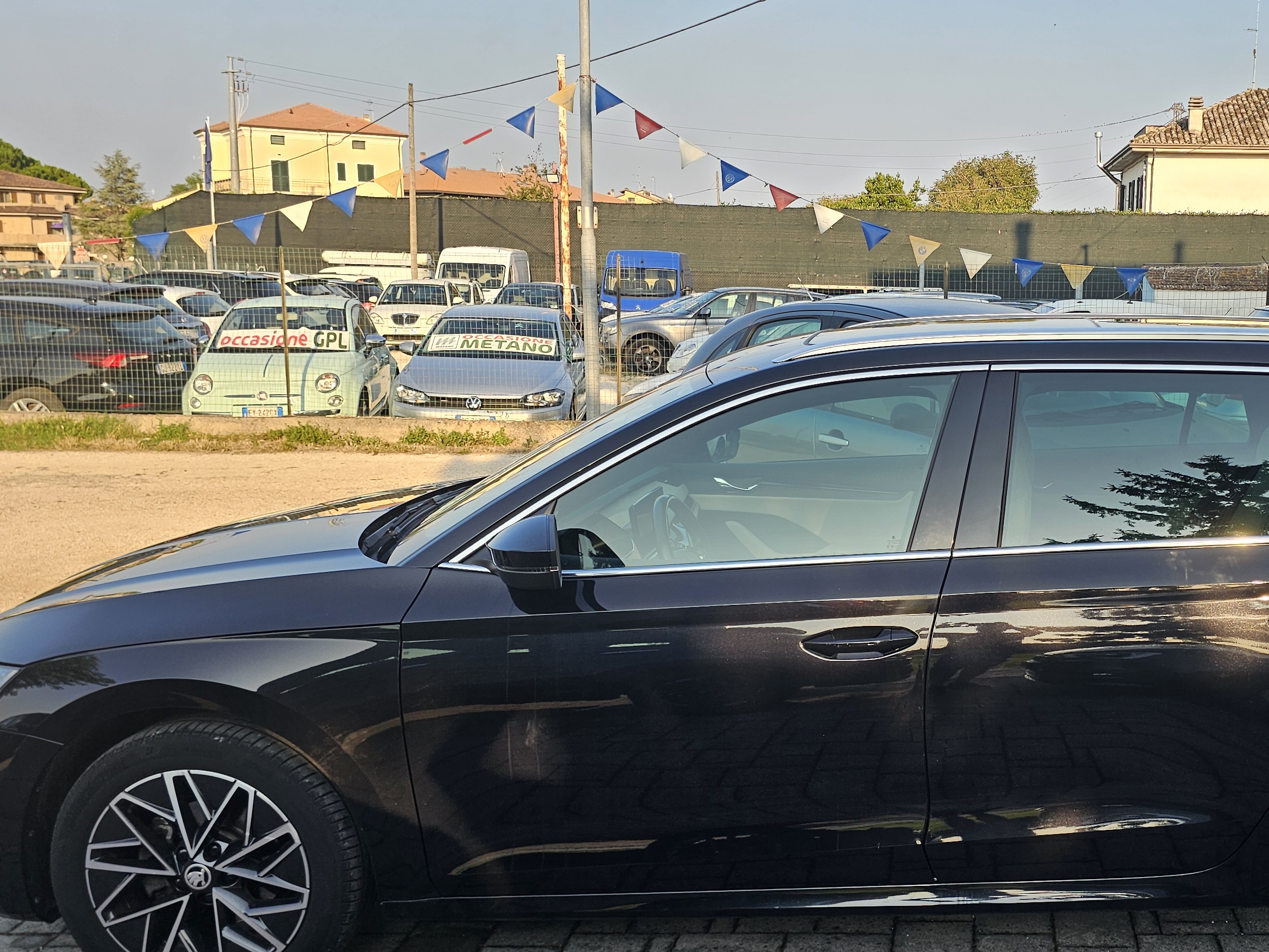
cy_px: 491
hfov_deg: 47.1
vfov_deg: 37.7
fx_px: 1393
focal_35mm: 38
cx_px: 960
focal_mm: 6.3
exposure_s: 1/203
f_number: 1.7
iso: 10
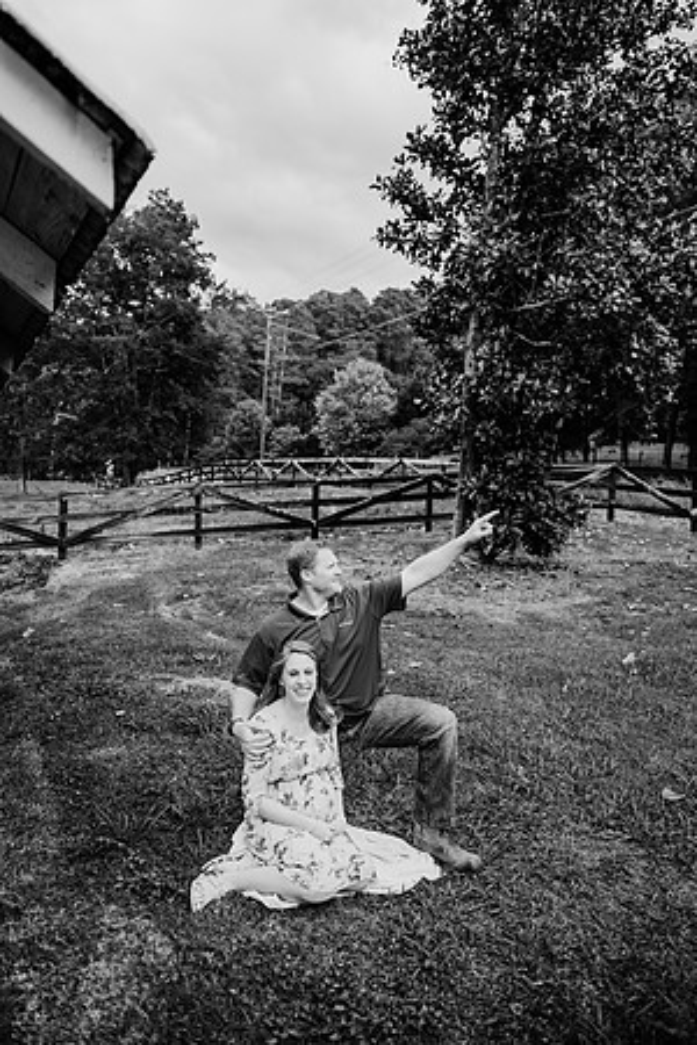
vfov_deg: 73.7
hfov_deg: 53.1
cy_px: 522
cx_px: 348
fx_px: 697
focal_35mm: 24
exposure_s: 1/320
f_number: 2.8
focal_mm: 24
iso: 160
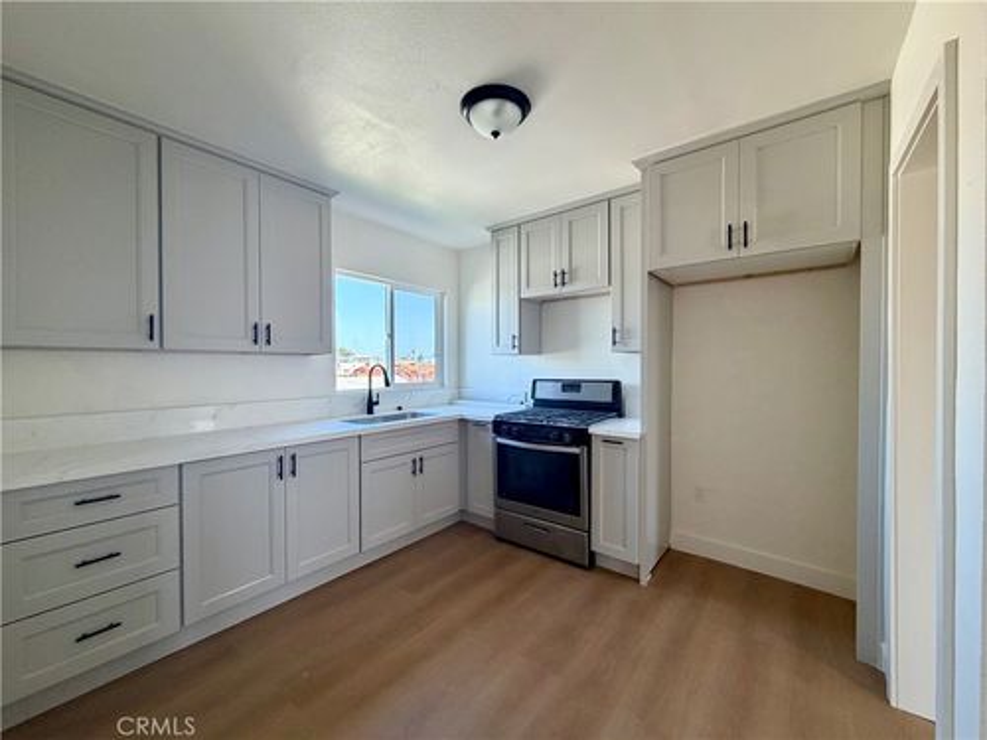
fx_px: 399
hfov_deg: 102.1
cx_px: 494
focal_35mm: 14
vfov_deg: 85.7
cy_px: 370
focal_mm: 2.22
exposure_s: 1/121
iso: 250
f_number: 2.2
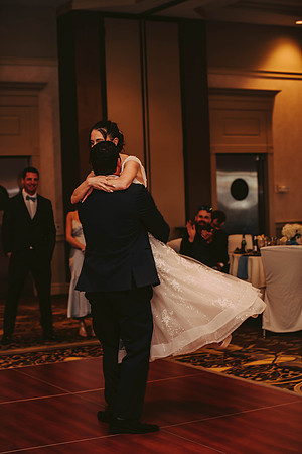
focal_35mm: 70
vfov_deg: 28.8
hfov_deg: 19.5
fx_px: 881
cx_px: 151
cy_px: 227
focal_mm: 70
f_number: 2.8
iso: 800
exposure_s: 1/60
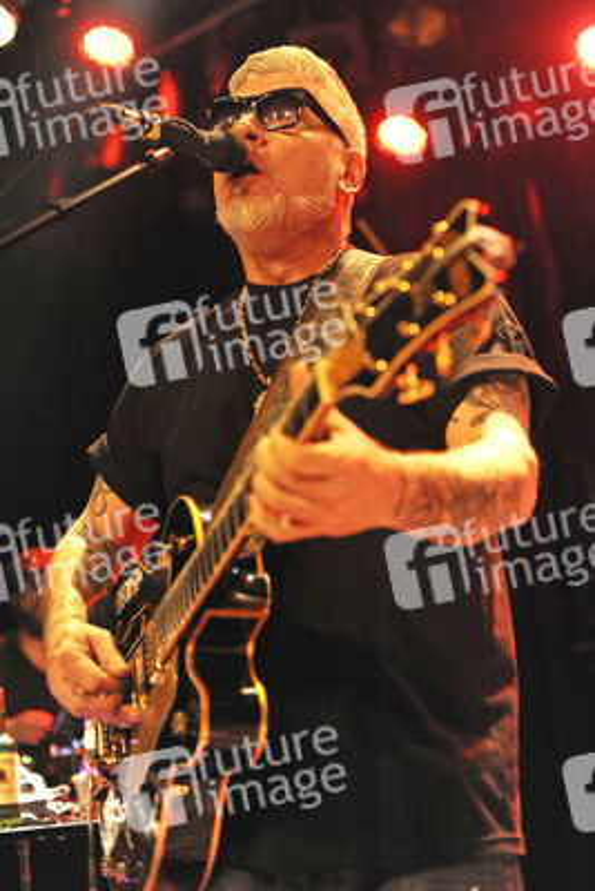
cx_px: 298
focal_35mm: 50
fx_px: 1238
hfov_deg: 27.0
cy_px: 446
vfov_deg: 39.6
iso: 3200
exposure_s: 1/160
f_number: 2.5
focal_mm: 50
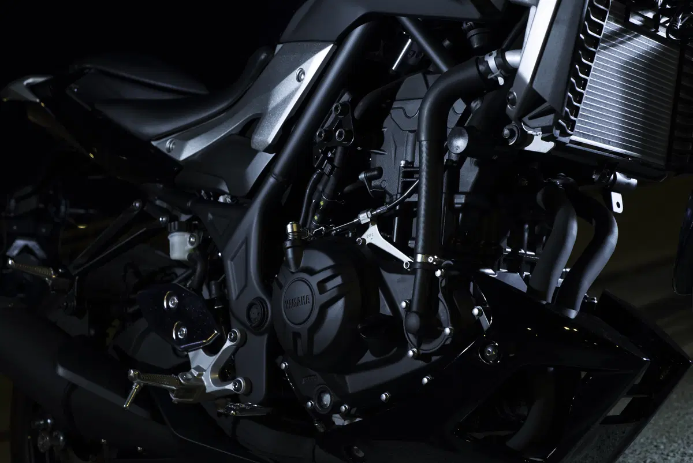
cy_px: 232
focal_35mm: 50
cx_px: 346
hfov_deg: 39.6
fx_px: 963
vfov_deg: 27.0
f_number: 5.6
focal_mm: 50
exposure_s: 1/6
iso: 400
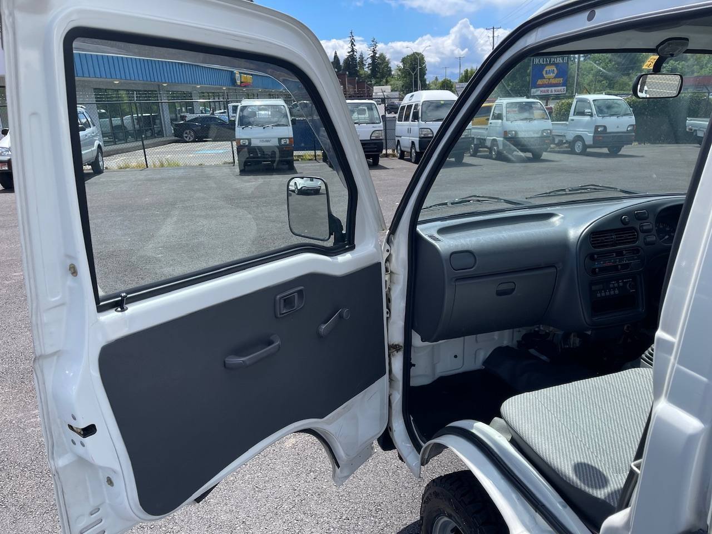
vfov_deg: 54.9
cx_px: 356
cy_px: 267
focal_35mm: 25
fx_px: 514
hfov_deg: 69.4
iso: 32
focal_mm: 5.1
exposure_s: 1/1642
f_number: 1.6
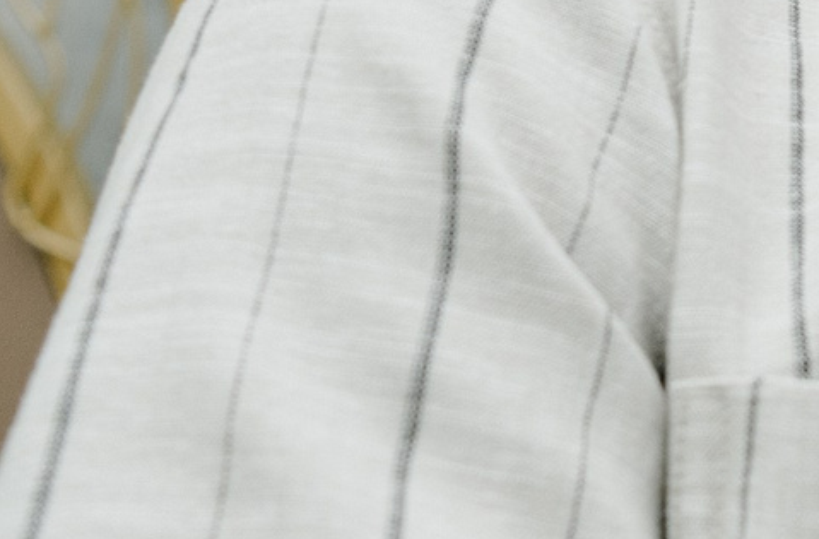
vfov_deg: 8.5
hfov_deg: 12.1
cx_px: 1584
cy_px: -399
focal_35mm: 154
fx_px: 3489
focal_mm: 28
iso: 400
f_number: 4
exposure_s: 1/160
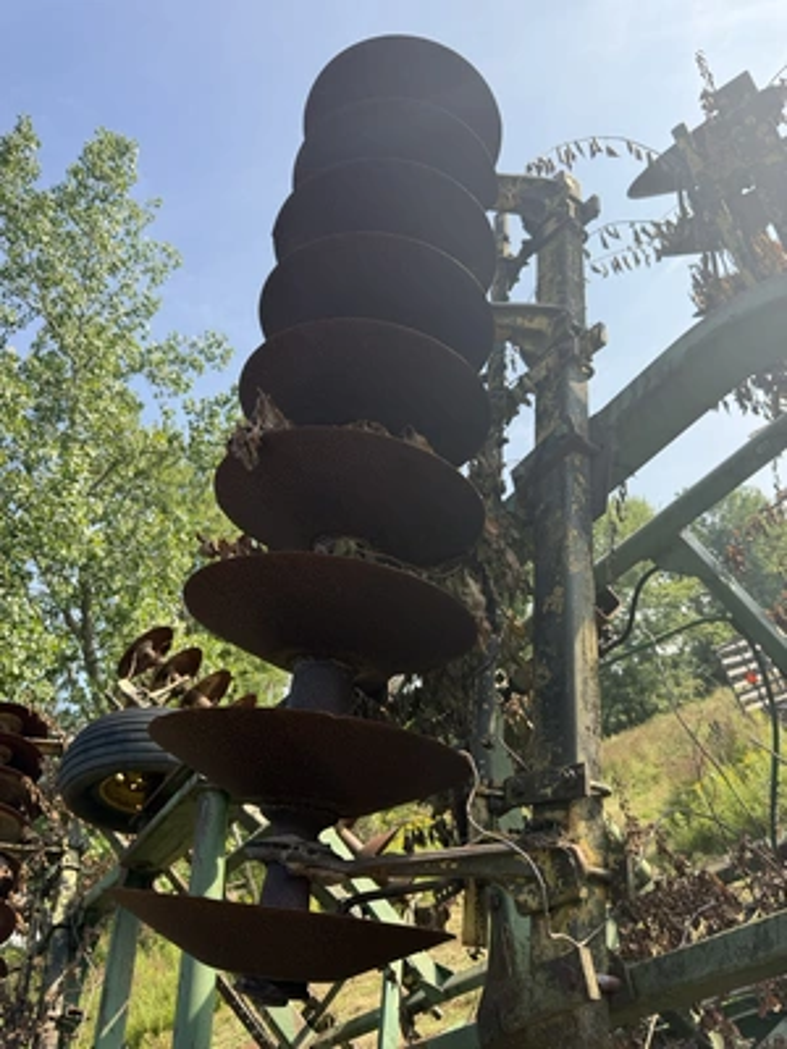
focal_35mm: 24
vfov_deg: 71.6
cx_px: 394
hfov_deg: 56.8
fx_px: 728
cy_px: 524
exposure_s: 1/1812
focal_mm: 6.76
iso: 80
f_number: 1.78
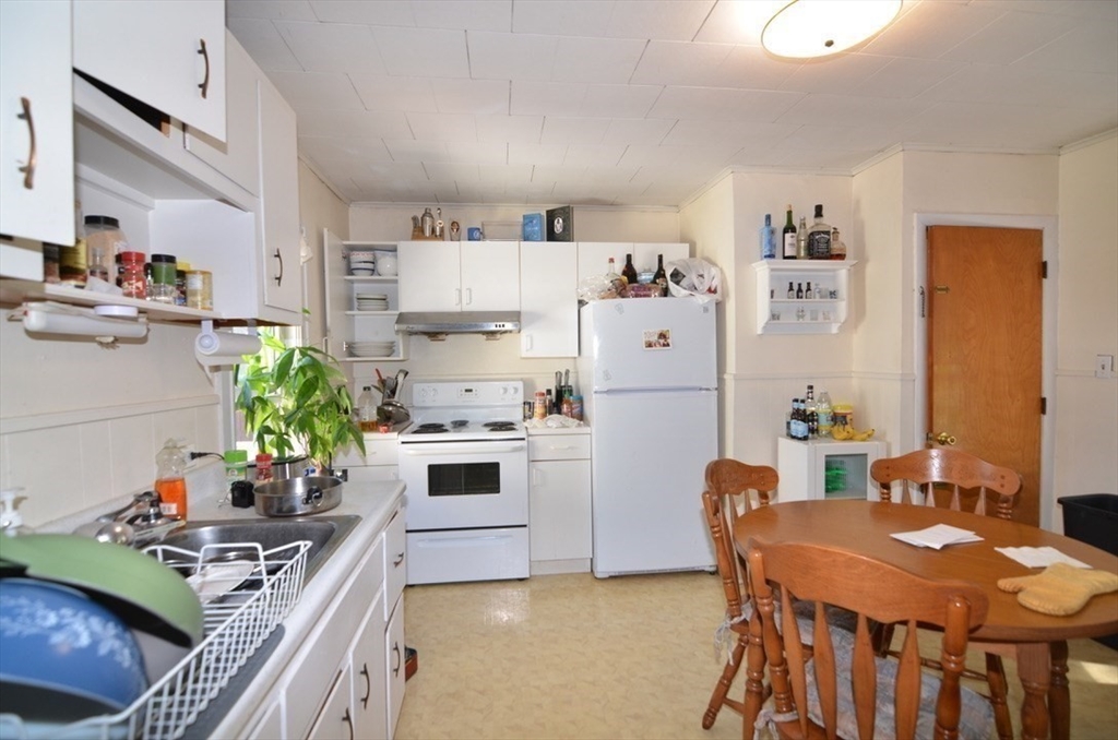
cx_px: 559
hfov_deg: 95.1
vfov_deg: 71.8
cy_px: 370
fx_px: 511
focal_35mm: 16
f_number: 4
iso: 400
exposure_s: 1/60
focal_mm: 11
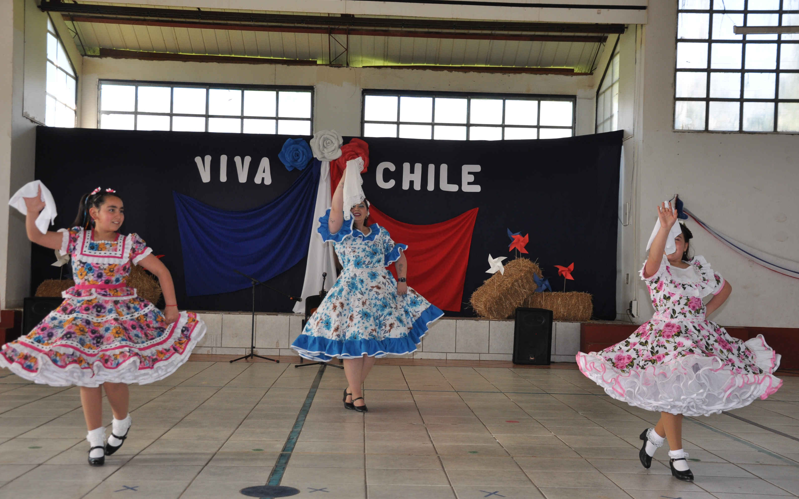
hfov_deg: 43.5
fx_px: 1002
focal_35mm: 46
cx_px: 399
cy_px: 256
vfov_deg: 28.0
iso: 400
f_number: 4.2
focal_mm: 30
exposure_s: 1/125
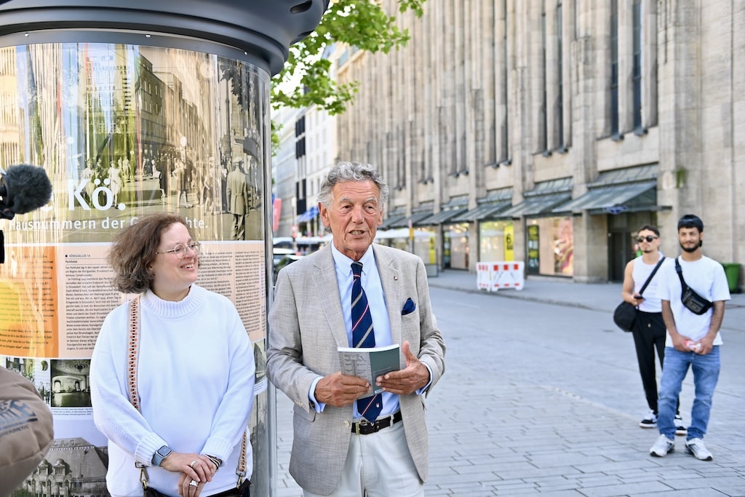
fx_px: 828
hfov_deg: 48.5
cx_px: 372
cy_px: 248
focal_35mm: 40
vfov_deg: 33.4
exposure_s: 1/125
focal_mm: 40
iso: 100
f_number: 3.2
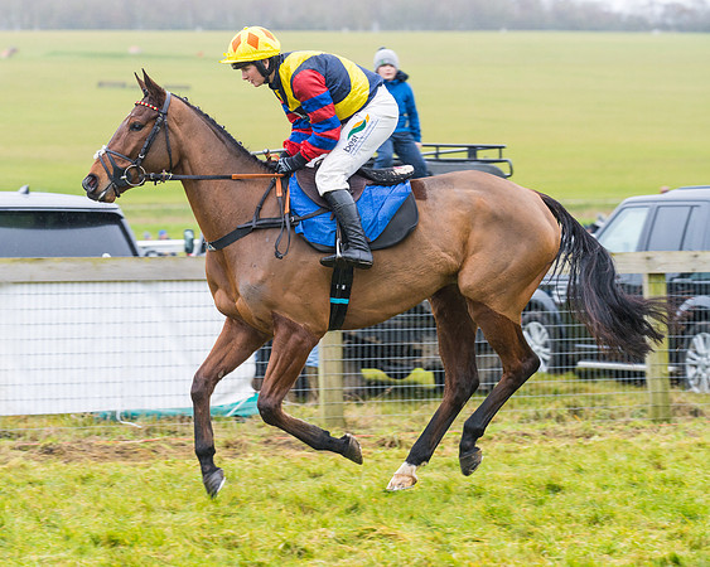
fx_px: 3194
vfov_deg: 10.2
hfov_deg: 12.7
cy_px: 284
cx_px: 305
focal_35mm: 152
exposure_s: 1/500
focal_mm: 135
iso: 800
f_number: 4
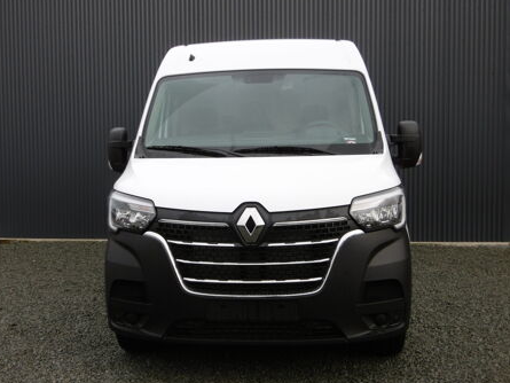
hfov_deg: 45.7
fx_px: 604
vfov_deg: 35.1
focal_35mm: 41
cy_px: 200
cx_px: 241
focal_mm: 6.8
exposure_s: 1/80
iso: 100
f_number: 3.7
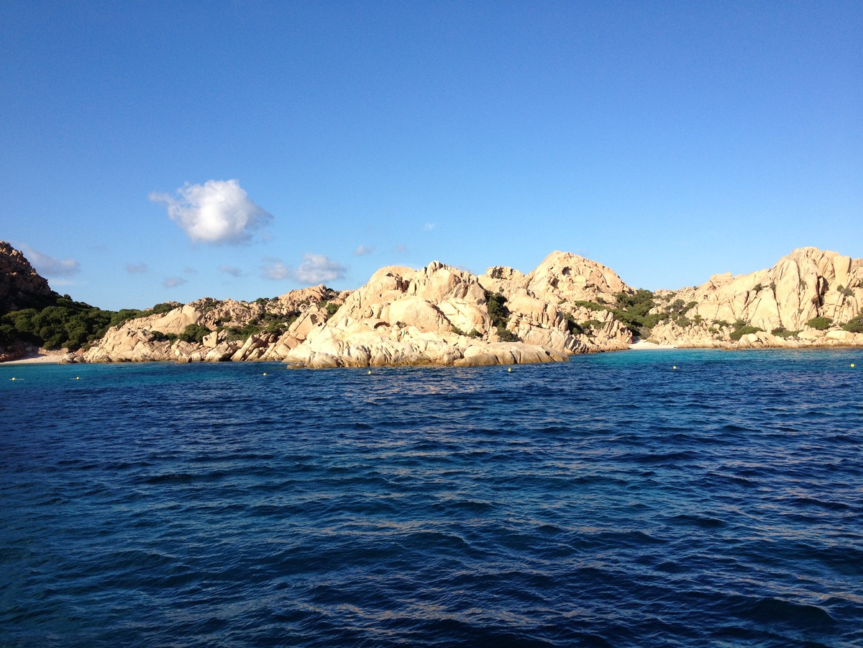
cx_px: 432
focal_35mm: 35
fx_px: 873
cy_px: 324
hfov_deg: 52.6
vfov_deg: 40.7
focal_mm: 4.28
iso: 64
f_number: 2.4
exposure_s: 1/1534
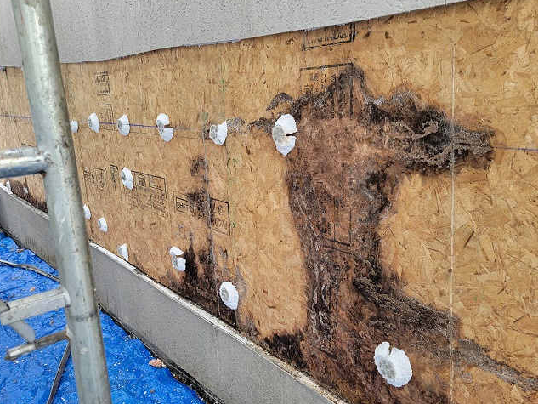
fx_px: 451
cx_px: 253
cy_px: 202
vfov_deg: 48.2
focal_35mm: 29
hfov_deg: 61.6
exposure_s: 1/120
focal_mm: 5.4
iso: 125
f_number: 1.8
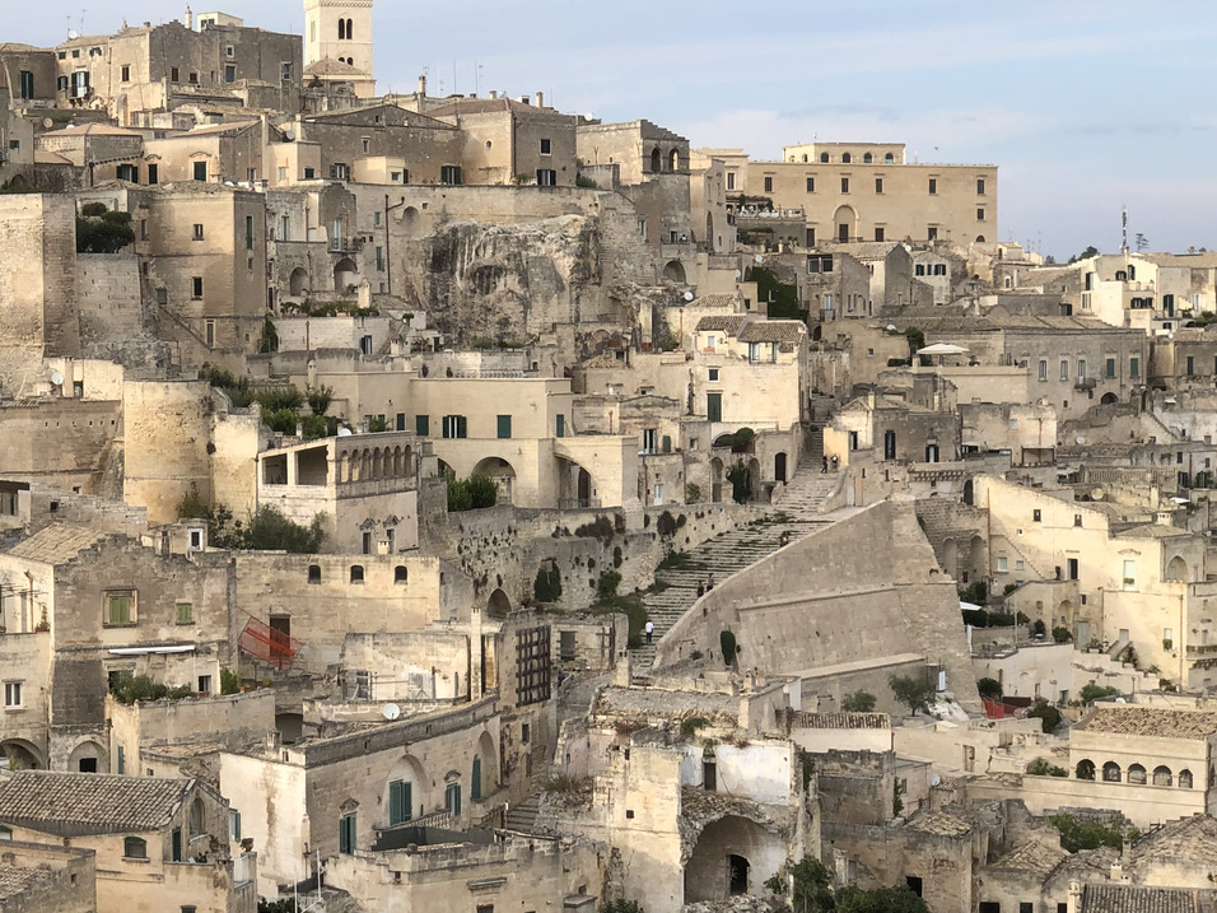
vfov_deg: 17.0
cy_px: 534
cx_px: 274
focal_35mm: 87
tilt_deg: -3.6
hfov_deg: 22.3
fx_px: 3059
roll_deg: +1.3
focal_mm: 6
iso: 16
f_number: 2.4
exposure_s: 1/450
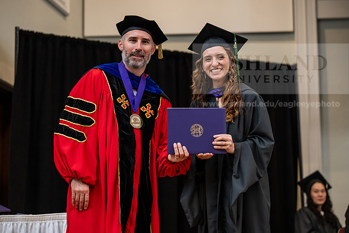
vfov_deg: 13.8
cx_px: 174
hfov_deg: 20.6
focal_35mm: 99
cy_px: 116
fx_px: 960
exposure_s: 1/200
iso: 1600
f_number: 3.5
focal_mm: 99
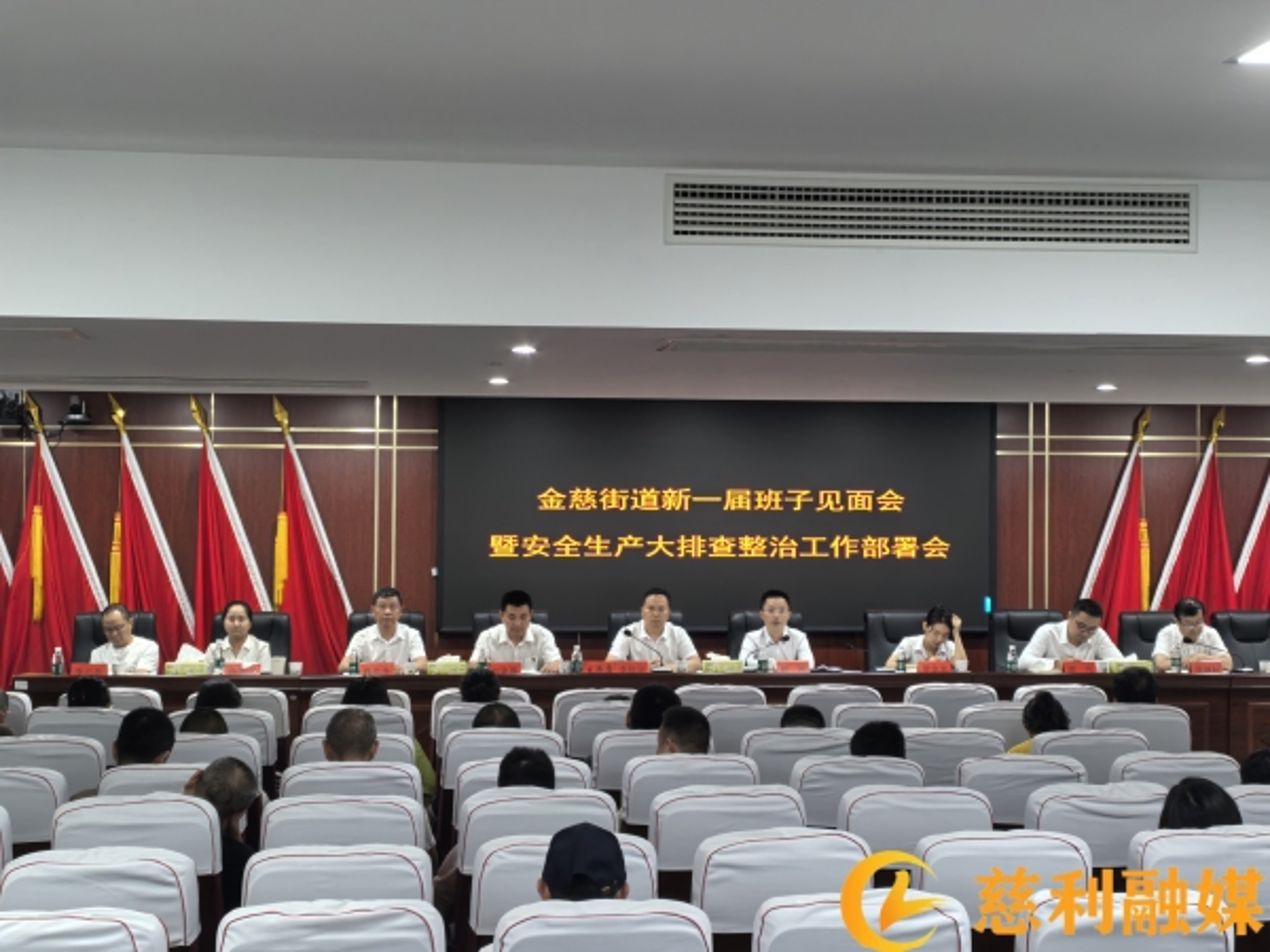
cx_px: 635
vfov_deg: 25.7
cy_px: 476
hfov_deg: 33.8
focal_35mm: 57
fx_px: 2091
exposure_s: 1/60
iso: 200
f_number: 2
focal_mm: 5.75
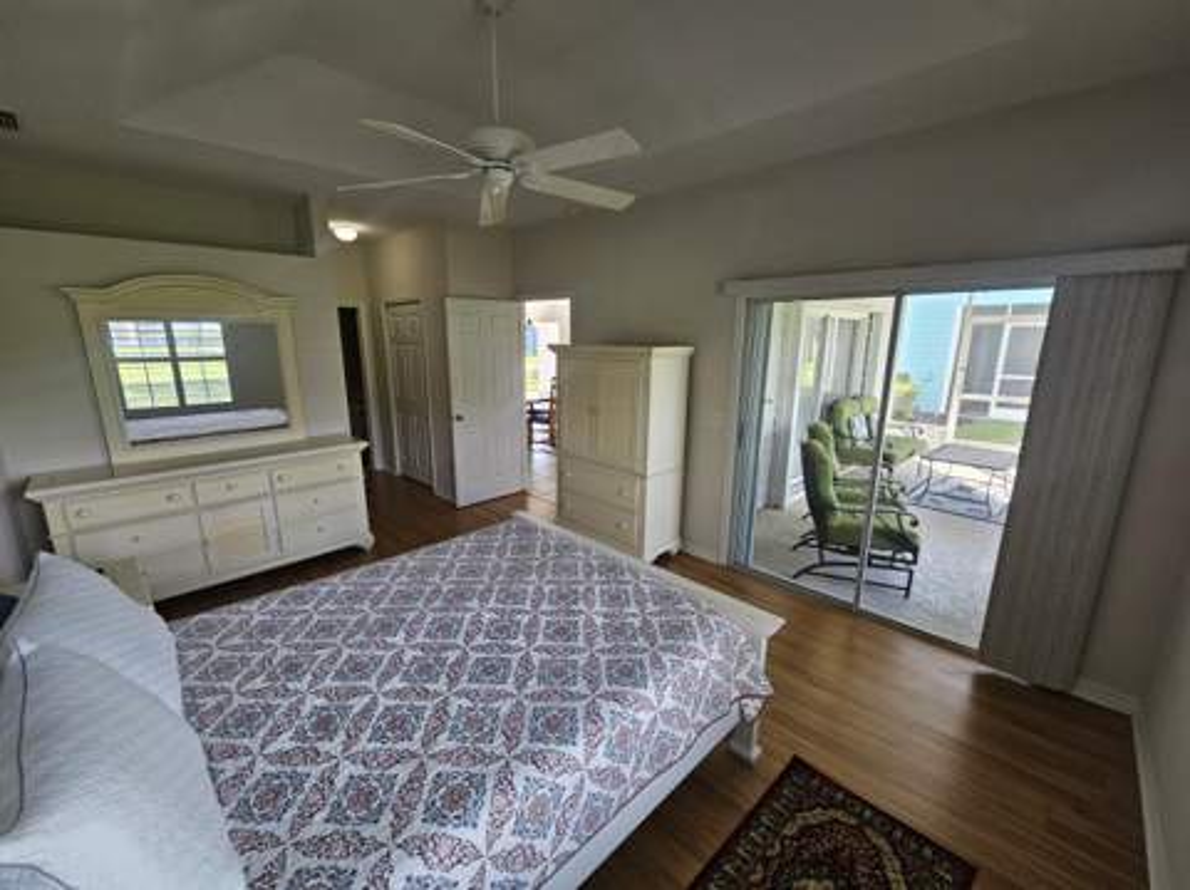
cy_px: 445
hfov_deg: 106.2
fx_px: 446
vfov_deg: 89.8
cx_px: 595
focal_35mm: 13
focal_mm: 2.2
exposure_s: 1/60
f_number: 2.2
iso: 50
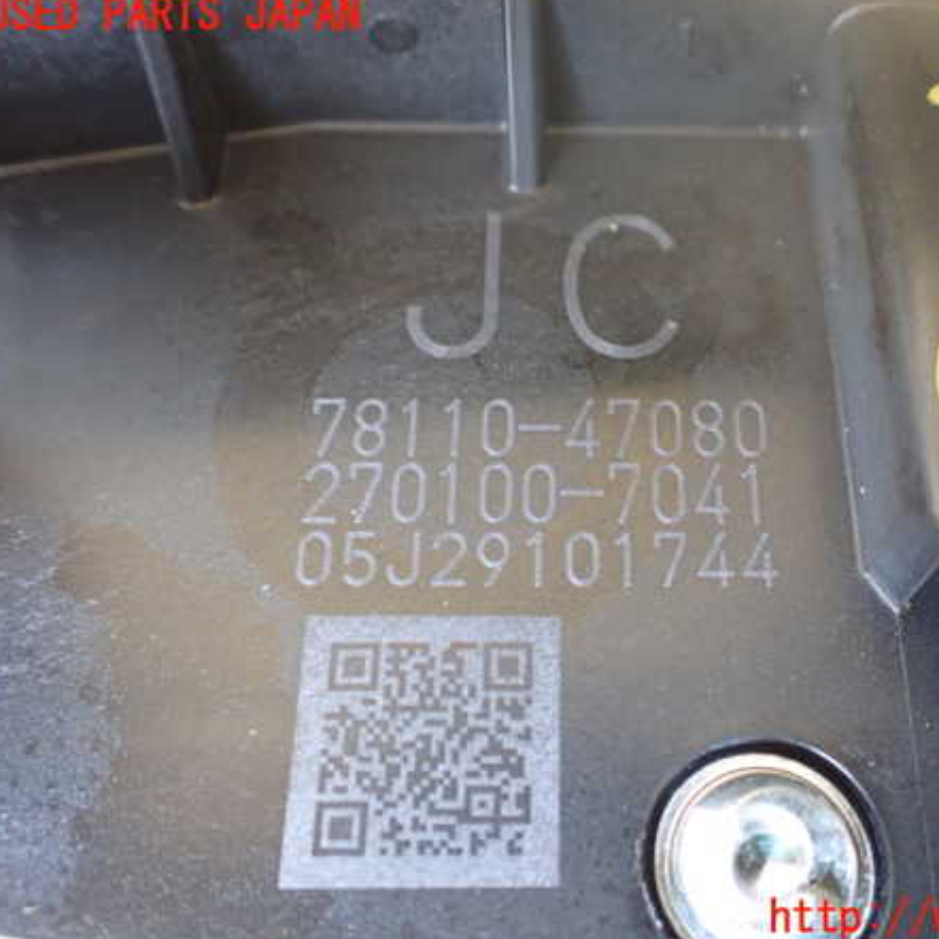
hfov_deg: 45.5
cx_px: 612
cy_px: 467
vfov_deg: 46.0
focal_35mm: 36
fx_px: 1105
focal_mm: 5.4
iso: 800
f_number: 2.3
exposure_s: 1/80
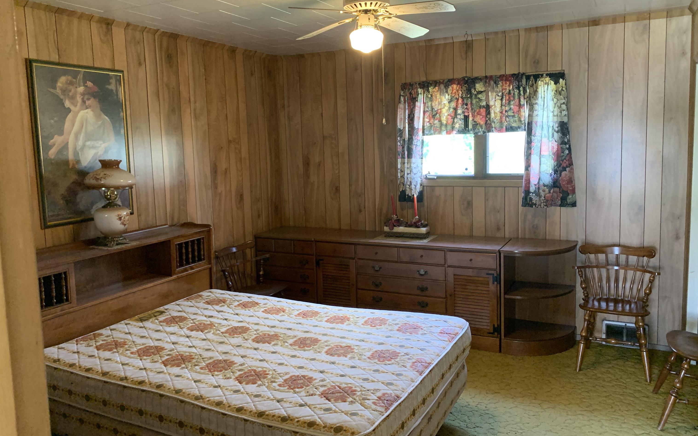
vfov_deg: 44.5
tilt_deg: -4.1
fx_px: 533
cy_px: 208
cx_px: 354
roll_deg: +1.3
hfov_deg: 66.5
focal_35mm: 28
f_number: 1.8
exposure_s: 1/60
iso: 320
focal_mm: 4.25
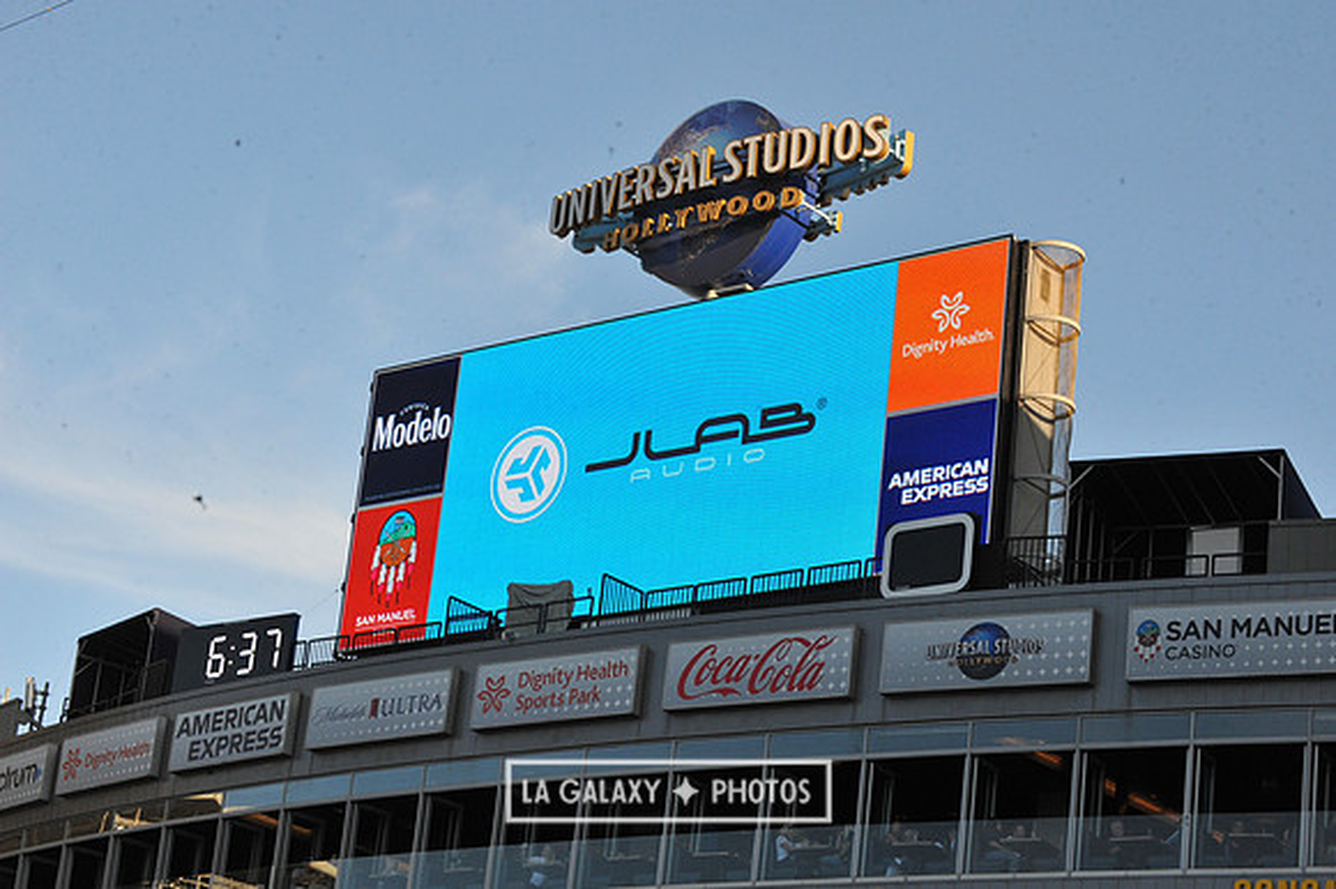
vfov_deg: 15.9
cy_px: 444
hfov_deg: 23.7
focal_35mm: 86
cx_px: 668
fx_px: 3190
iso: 1600
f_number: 14
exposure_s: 1/800
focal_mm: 86
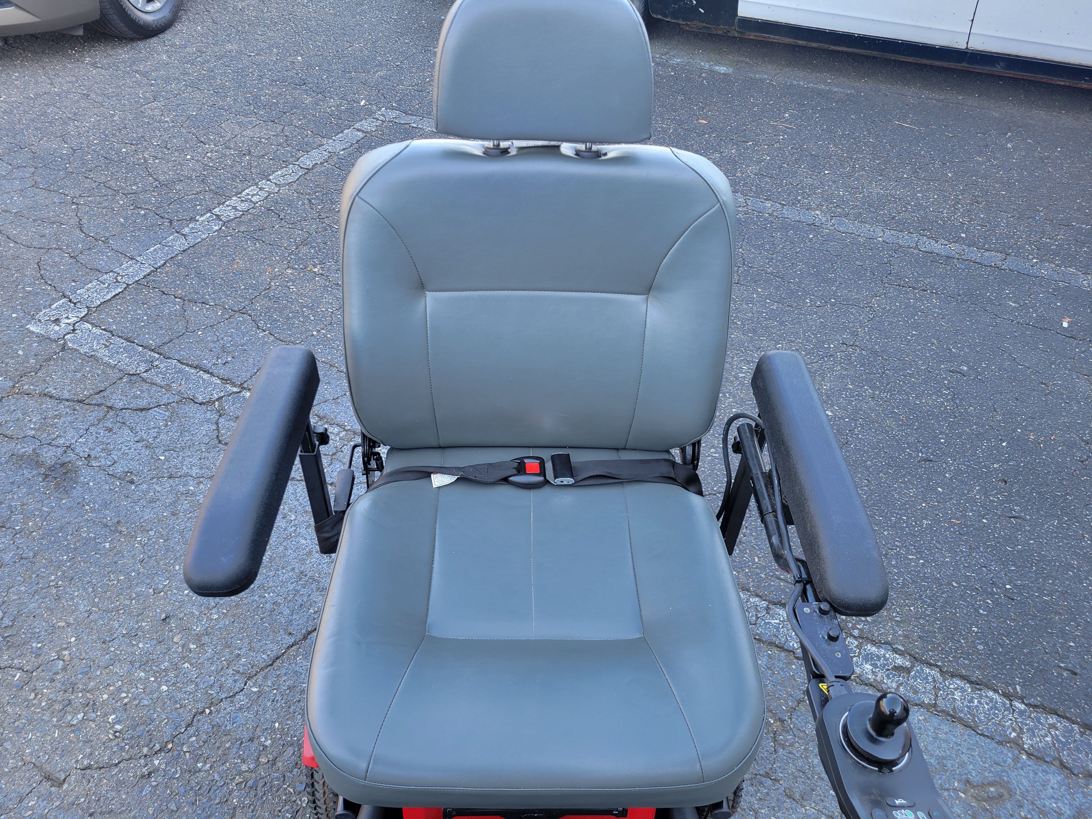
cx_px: 546
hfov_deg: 67.3
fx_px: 820
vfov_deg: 53.1
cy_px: 410
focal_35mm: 26
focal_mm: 5.4
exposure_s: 1/120
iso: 64
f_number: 1.8
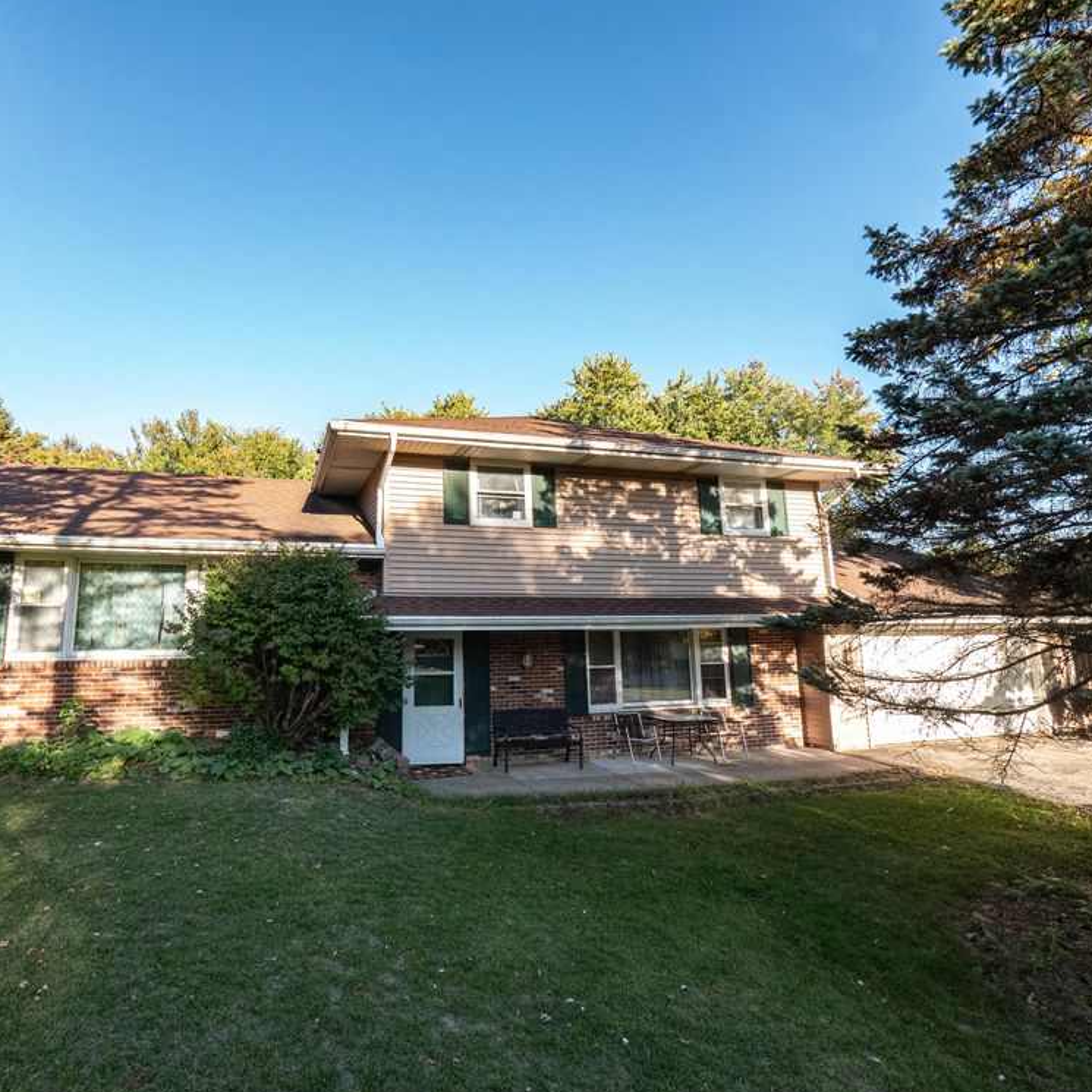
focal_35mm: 17
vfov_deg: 84.0
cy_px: 550
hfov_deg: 83.4
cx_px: 466
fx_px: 607
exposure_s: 1/320
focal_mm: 7
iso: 800
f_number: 6.3
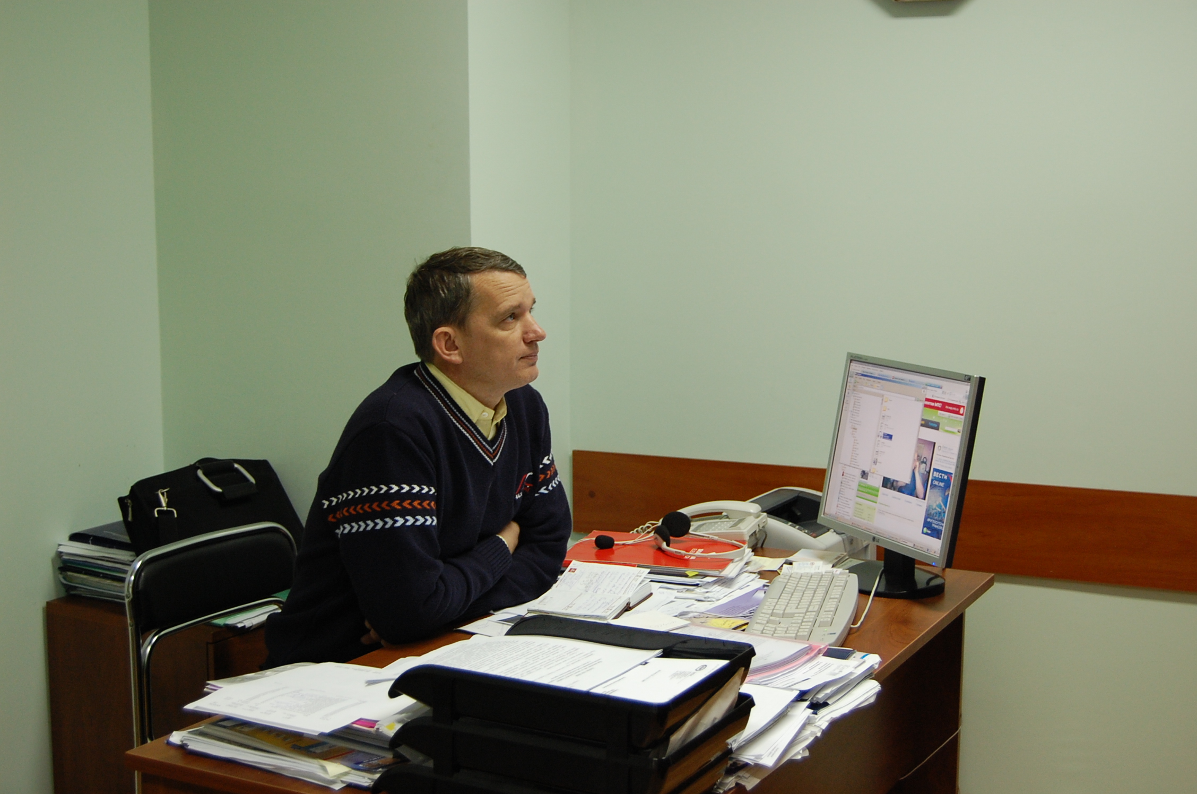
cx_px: 598
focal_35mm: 48
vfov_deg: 28.0
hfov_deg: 41.2
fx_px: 1593
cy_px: 397
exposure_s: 1/30
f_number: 4.5
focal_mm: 32
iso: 720
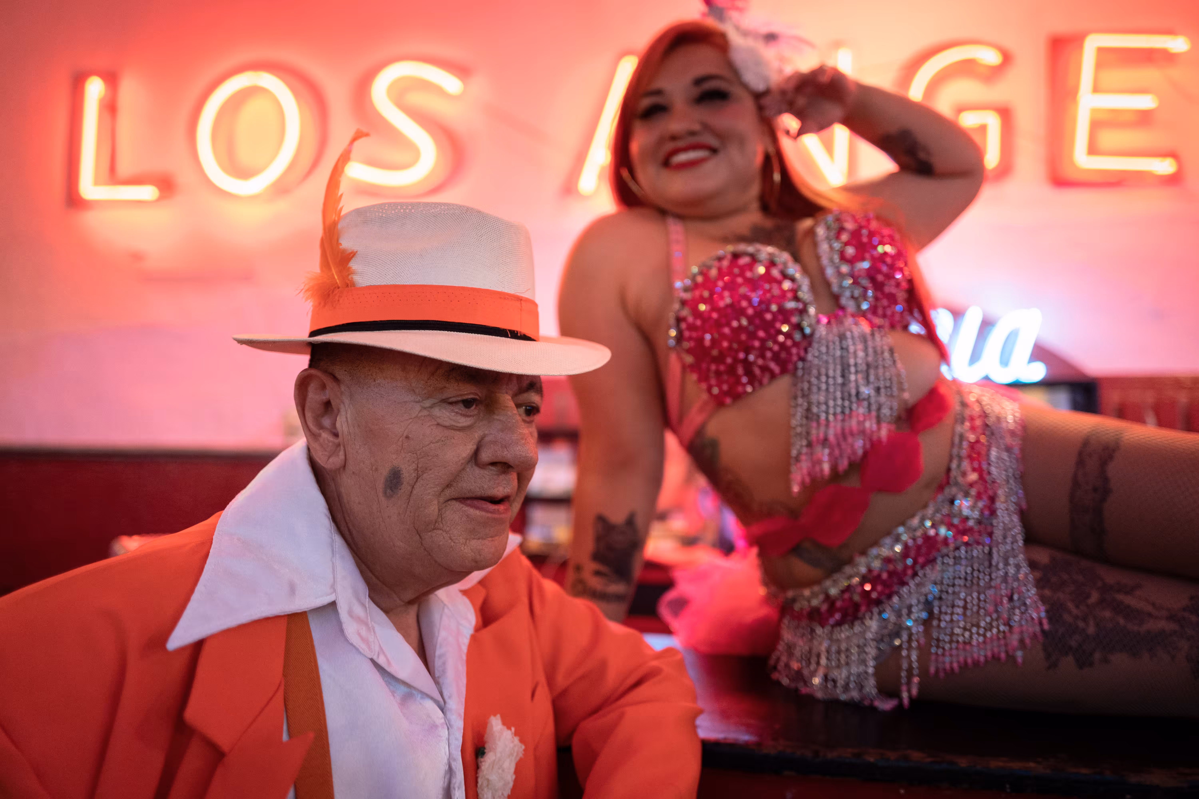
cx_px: 600
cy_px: 400
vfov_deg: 46.4
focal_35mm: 28
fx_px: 932
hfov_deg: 65.5
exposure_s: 1/60
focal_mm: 28
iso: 1600
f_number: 1.7
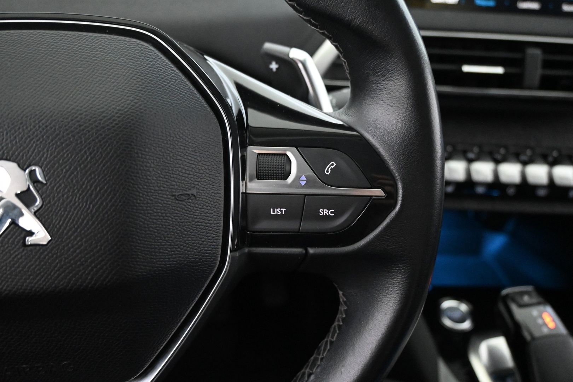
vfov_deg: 44.6
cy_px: 191
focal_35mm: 29
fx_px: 466
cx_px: 286
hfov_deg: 63.2
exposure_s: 1/30
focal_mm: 19.5
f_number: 3.8
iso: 7200
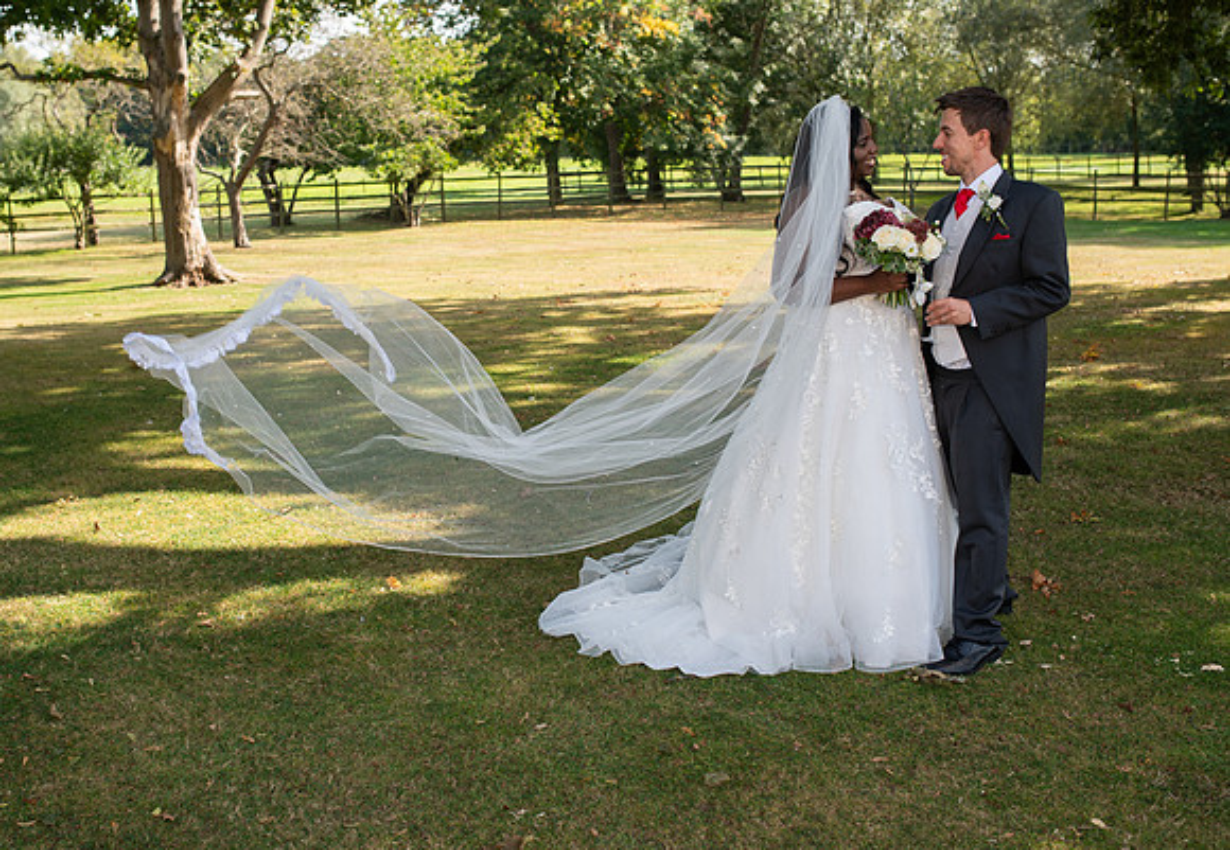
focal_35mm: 41
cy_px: 380
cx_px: 514
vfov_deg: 33.3
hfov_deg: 46.6
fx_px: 1421
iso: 100
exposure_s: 1/250
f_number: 4
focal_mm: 35
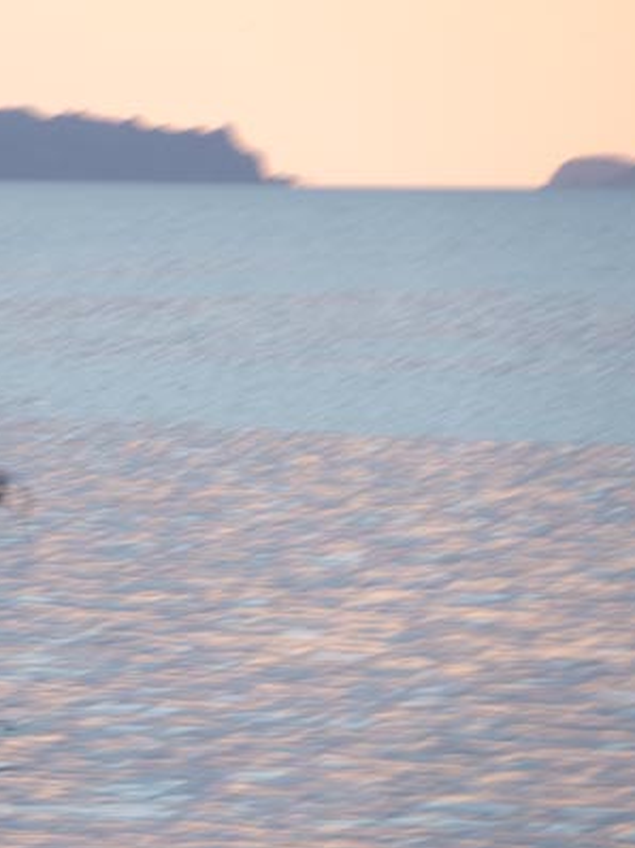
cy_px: 424
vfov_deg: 3.4
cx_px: 43
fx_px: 14201
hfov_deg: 2.6
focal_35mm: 580
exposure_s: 1/20
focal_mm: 400
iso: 250
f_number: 13
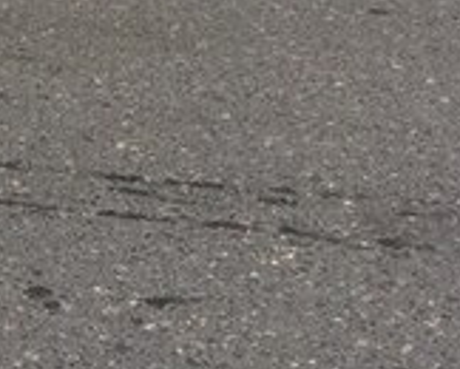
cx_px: -40
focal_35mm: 115
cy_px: -104
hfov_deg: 16.2
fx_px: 1568
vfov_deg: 13.0
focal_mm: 4.15
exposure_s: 1/33
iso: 64
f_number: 2.2
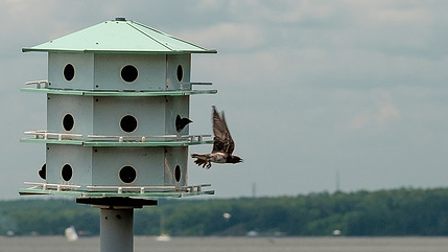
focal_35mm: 340
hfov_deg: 6.3
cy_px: 136
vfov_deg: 3.6
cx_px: 96
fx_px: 4038
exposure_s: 1/800
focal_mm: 56
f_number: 4
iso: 200
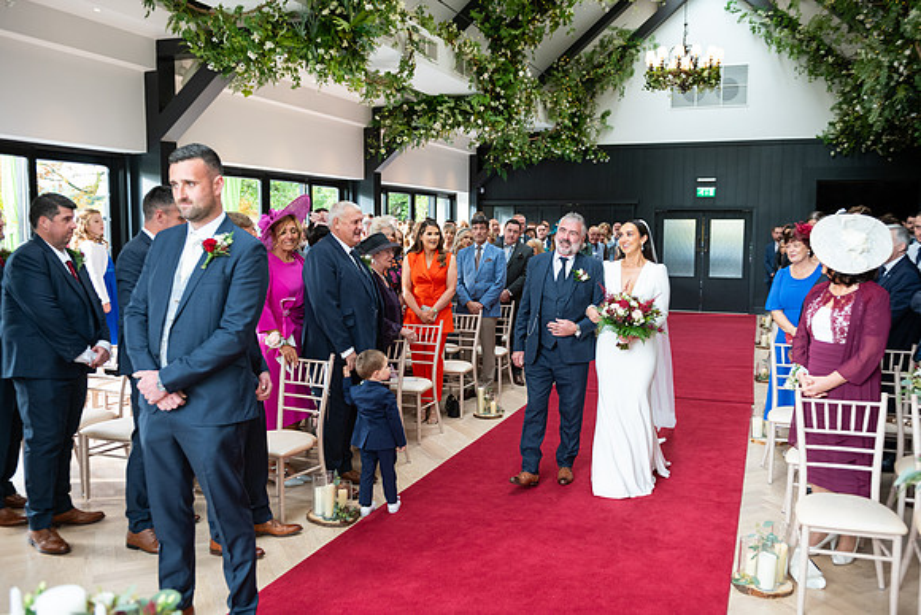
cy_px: 308
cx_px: 460
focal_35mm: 31
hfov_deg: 60.3
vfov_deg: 42.3
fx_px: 793
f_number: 3.5
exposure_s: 1/160
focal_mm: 31
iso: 640
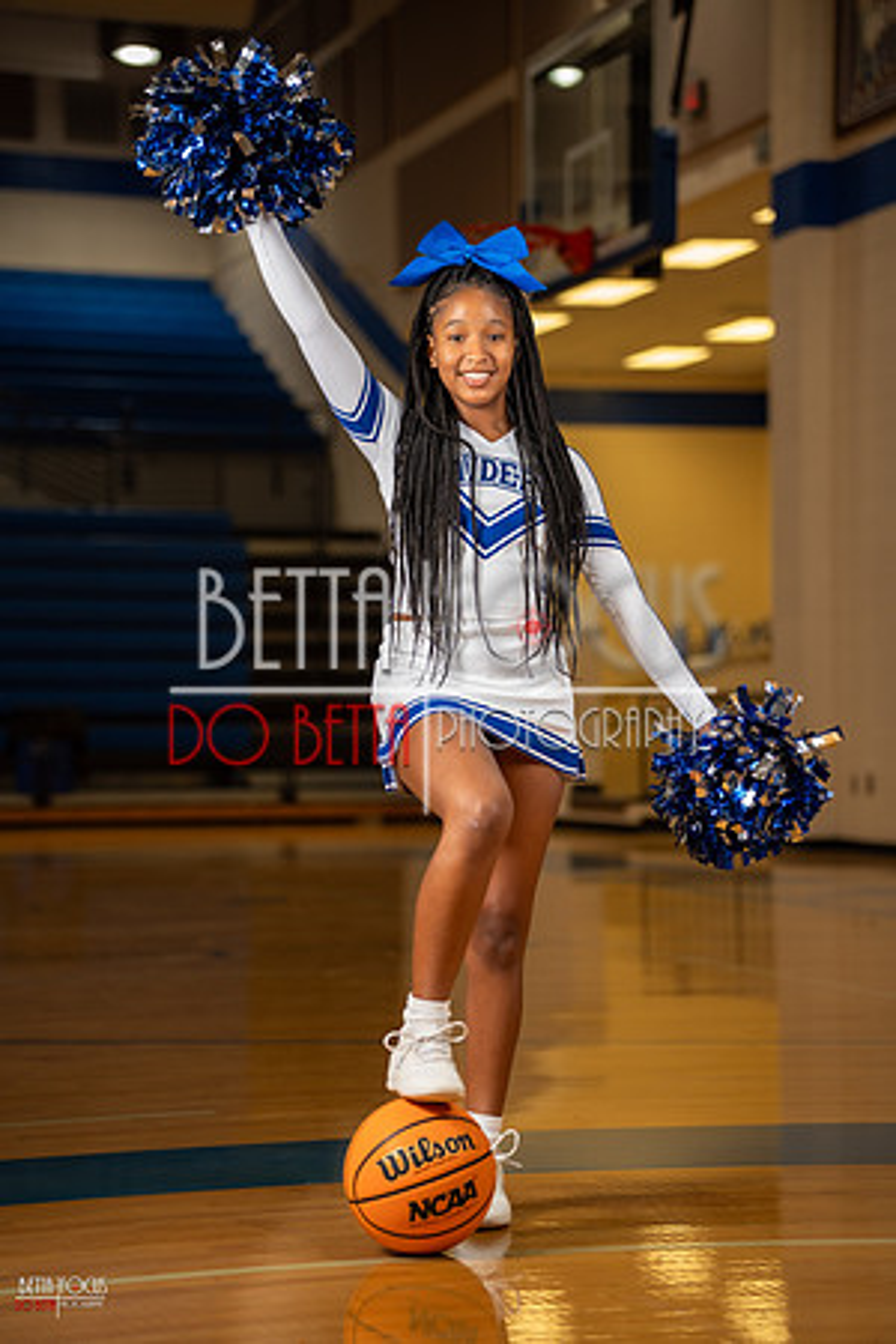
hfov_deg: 15.0
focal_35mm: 91
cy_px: 672
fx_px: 3405
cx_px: 448
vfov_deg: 22.3
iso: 500
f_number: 2.8
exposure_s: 1/160
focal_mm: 91.2
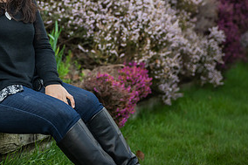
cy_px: 15
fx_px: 957
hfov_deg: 14.6
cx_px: 31
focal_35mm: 139
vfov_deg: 9.8
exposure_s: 1/800
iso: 320
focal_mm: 68
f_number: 2.5
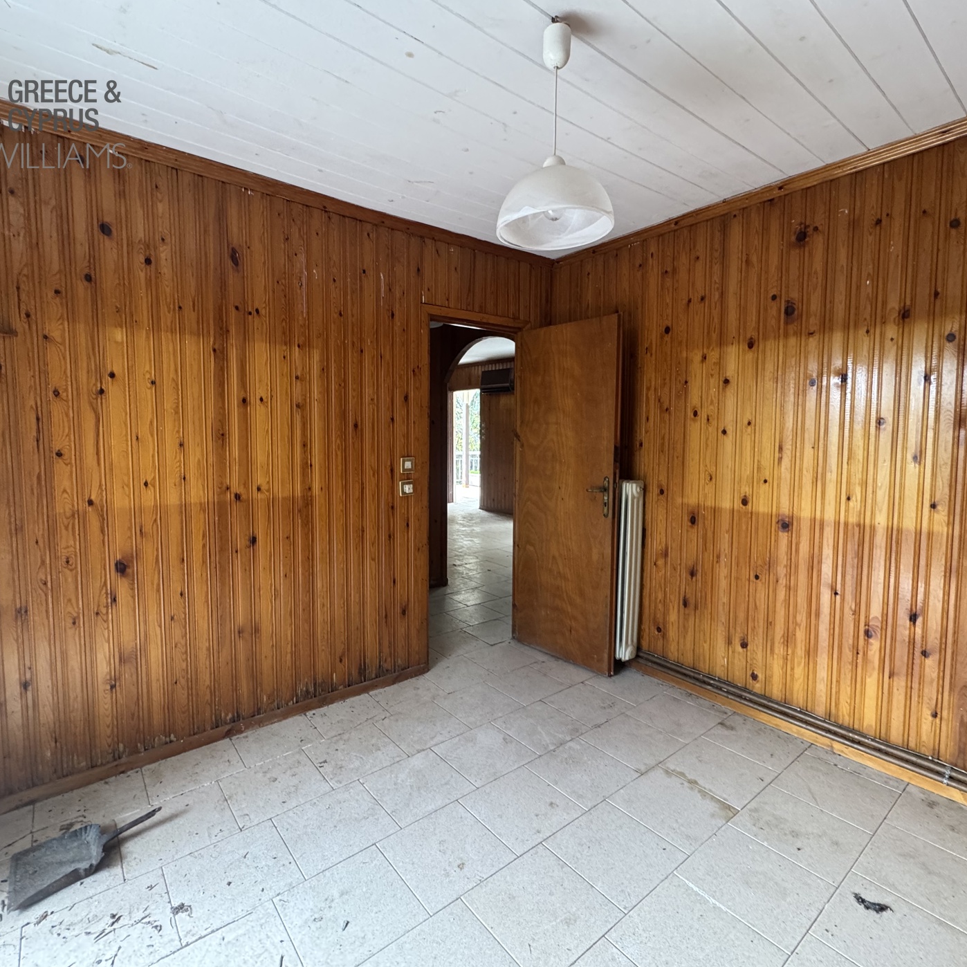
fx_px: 537
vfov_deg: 84.0
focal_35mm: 17
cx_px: 470
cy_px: 475
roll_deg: +0.0
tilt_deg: -4.0
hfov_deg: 83.9
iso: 320
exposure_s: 1/60
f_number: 2.2
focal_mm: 2.22
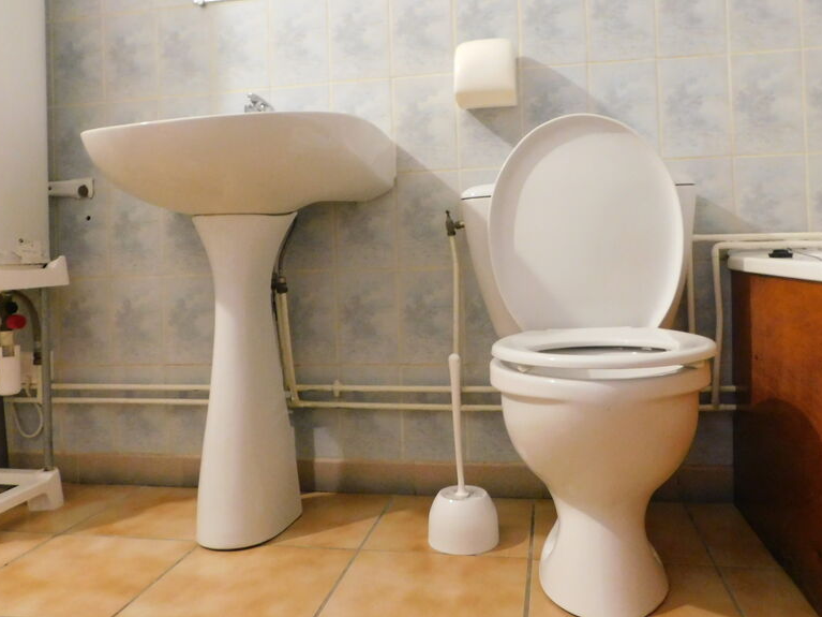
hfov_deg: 60.0
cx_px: 419
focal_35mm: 30
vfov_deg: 46.6
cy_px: 256
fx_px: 712
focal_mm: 4
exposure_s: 1/8
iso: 560
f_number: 3
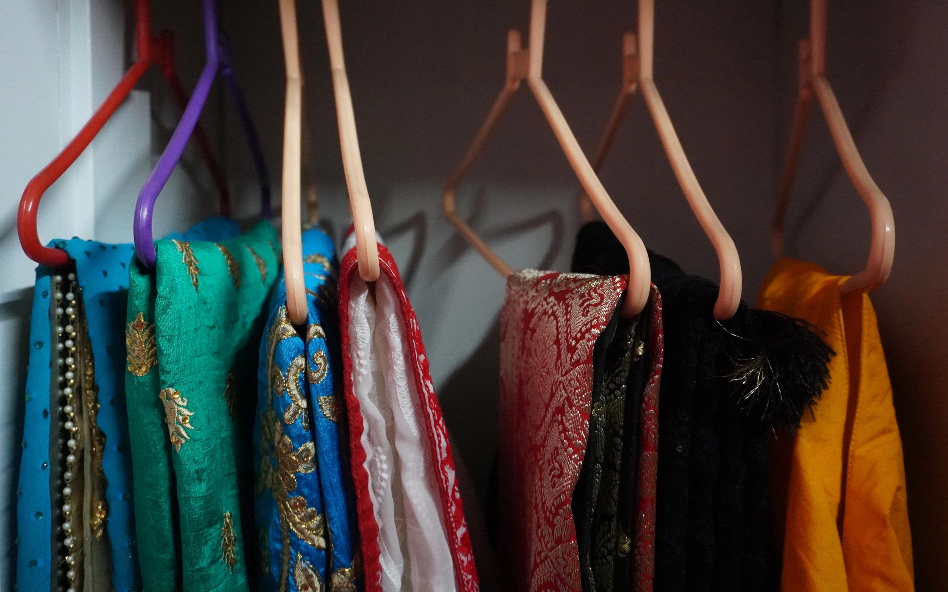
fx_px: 917
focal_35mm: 36
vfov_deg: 35.8
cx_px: 478
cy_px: 276
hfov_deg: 54.6
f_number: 4.5
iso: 6400
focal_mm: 23
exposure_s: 1/100
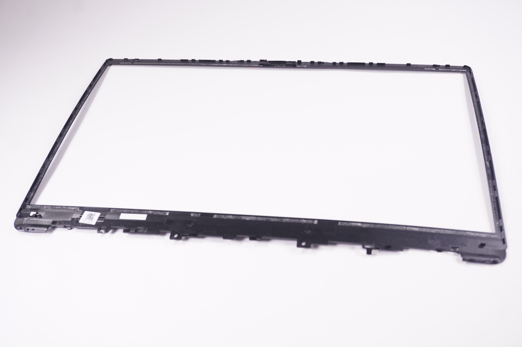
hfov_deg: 49.6
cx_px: 261
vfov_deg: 34.1
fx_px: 565
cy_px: 174
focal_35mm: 39
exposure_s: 1/200
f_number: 6.3
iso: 400
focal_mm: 26
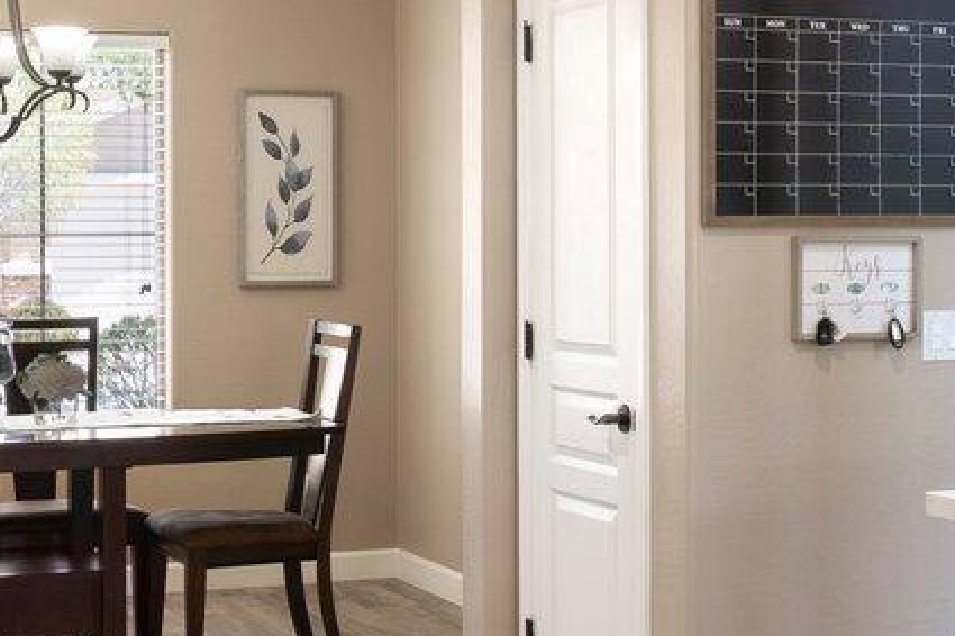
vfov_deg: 16.6
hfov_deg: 24.7
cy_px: 185
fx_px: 2174
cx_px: 566
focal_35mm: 82
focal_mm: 17
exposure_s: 1/2.5
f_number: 8
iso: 400
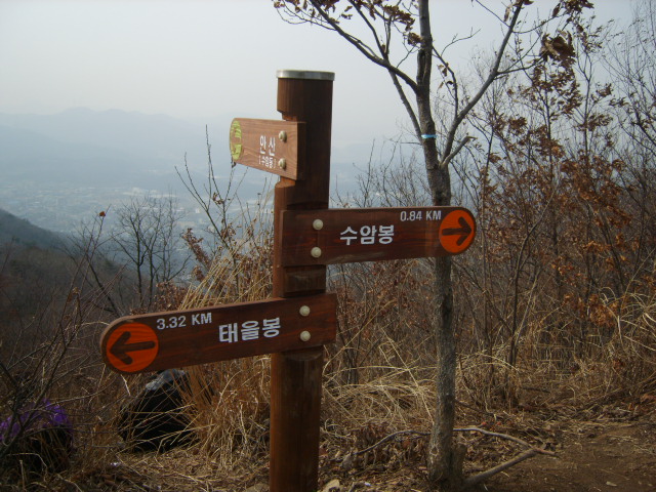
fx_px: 663
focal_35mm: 35
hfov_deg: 52.6
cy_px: 246
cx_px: 328
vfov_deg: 40.7
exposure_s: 1/1000
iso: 50
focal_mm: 7.4
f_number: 2.8
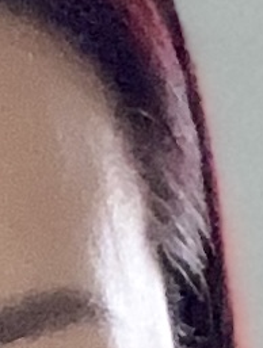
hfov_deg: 6.9
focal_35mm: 208
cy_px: 688
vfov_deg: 9.0
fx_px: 2098
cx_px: -261
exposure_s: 1/35
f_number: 2.2
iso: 640
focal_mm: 2.87
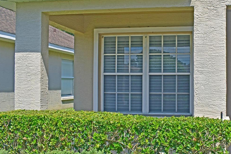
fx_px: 282
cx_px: 178
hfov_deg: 42.9
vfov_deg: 30.5
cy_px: 80
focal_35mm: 44
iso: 100
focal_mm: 18
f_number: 10
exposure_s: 1/200
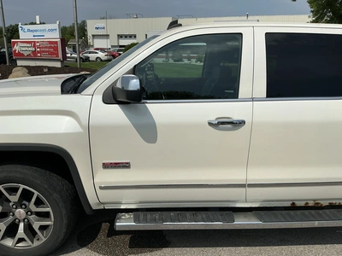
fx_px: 277
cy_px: 128
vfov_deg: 49.7
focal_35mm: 28
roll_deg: -1.3
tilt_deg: -15.5
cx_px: 171
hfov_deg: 63.4
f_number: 1.8
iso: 25
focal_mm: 3
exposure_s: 1/6536
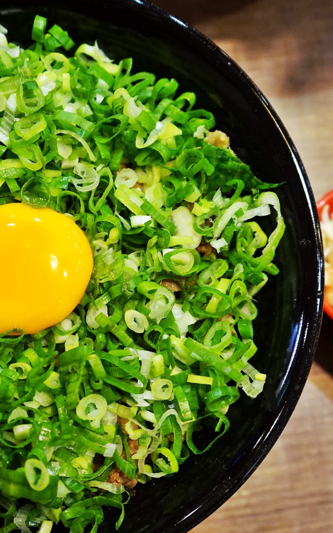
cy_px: 266
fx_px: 784
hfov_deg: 24.0
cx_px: 138
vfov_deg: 37.5
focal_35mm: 54
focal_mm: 35
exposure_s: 1/60
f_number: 4
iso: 1600
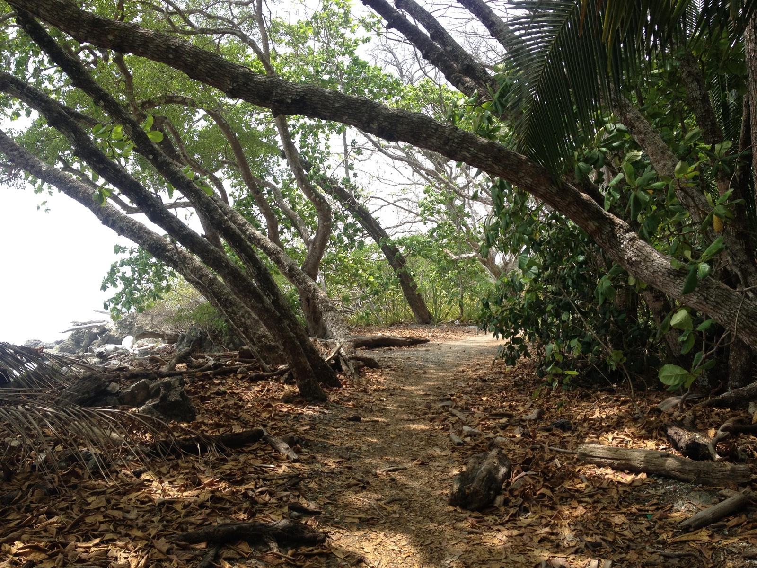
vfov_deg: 40.7
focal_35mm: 35
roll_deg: -0.7
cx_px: 378
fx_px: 765
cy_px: 284
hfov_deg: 52.6
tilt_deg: -0.9
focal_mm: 4.28
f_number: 2.4
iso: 50
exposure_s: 1/484
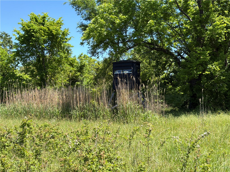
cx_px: 115
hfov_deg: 39.7
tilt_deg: +0.8
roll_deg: +0.6
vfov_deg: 30.3
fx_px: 319
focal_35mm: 48
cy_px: 86
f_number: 1.78
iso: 80
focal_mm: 6.76
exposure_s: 1/1715
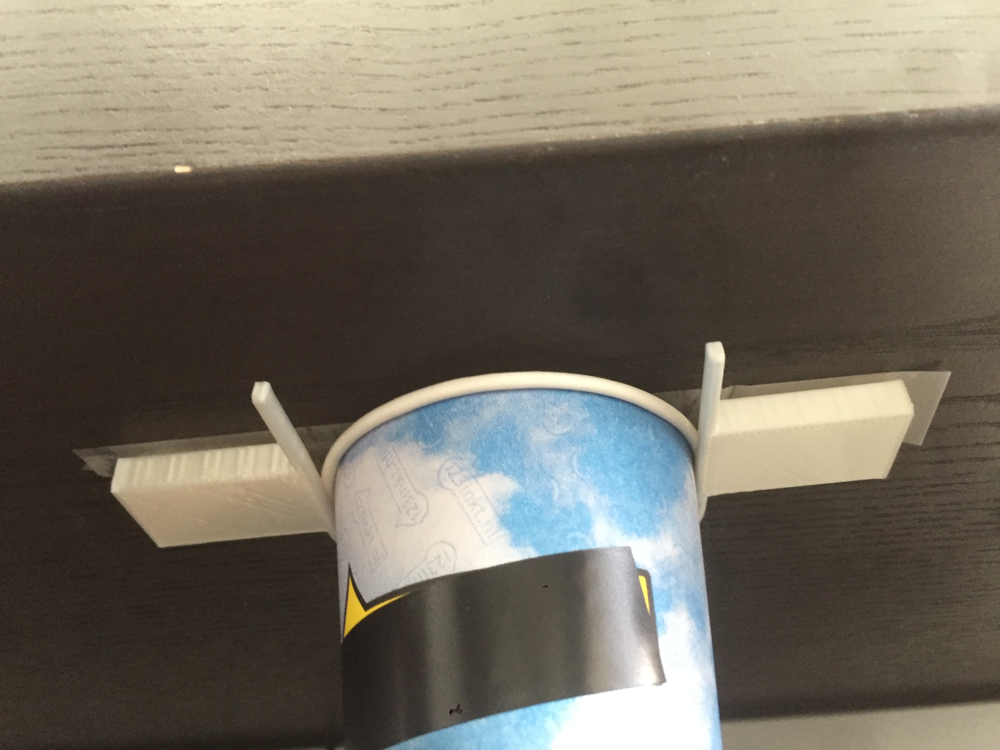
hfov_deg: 61.7
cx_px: 500
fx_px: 838
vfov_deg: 48.2
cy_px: 375
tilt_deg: +38.5
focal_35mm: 29
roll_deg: +1.5
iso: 250
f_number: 2.2
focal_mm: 4.15
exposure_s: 1/17
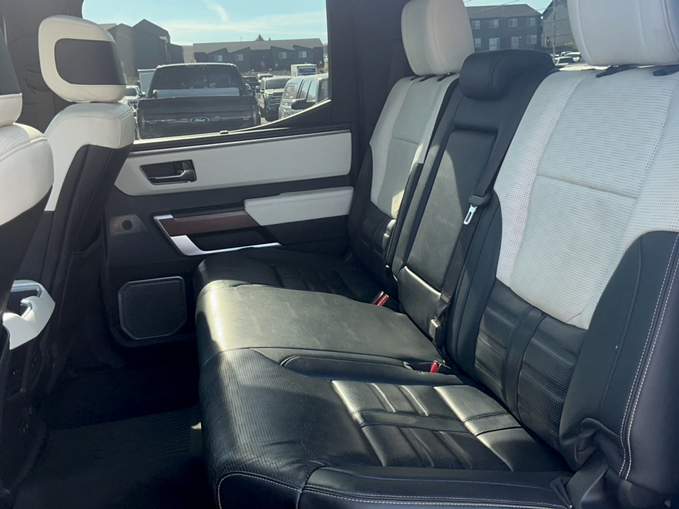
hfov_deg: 60.0
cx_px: 340
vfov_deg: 46.8
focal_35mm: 30
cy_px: 254
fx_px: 588
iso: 25
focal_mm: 3
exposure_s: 1/120
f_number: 1.8
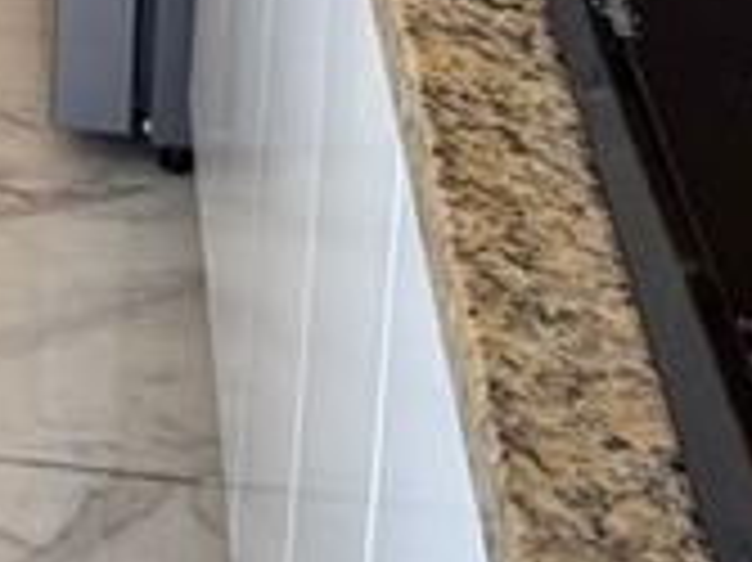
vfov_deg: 9.4
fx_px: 3191
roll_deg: -0.1
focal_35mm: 147
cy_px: -575
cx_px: -829
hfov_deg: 11.8
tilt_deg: -16.3
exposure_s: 1/240
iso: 64
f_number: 1.78
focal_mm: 6.76
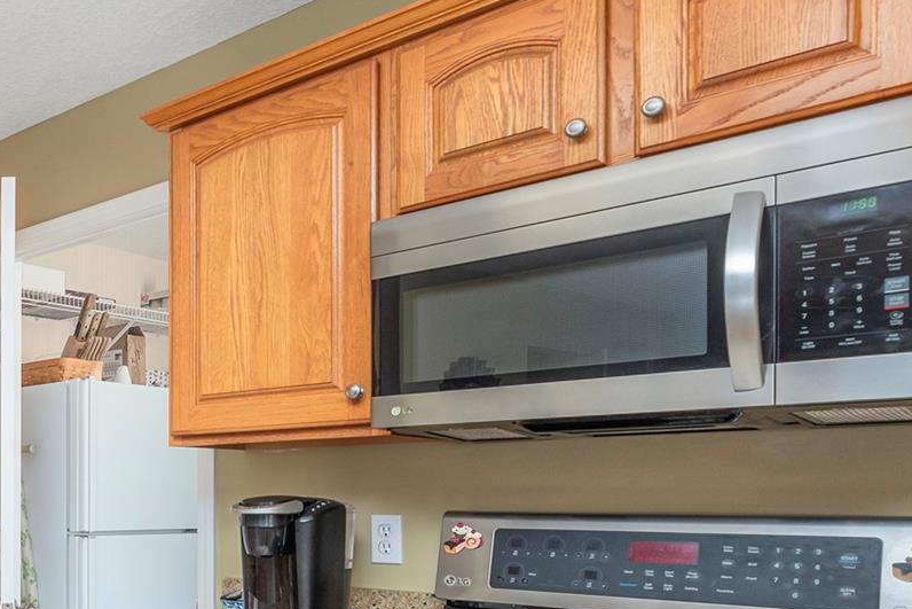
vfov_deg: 35.4
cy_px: 506
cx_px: -104
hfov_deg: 41.6
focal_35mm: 36
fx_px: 912
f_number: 8
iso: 320
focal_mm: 14
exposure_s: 1/100
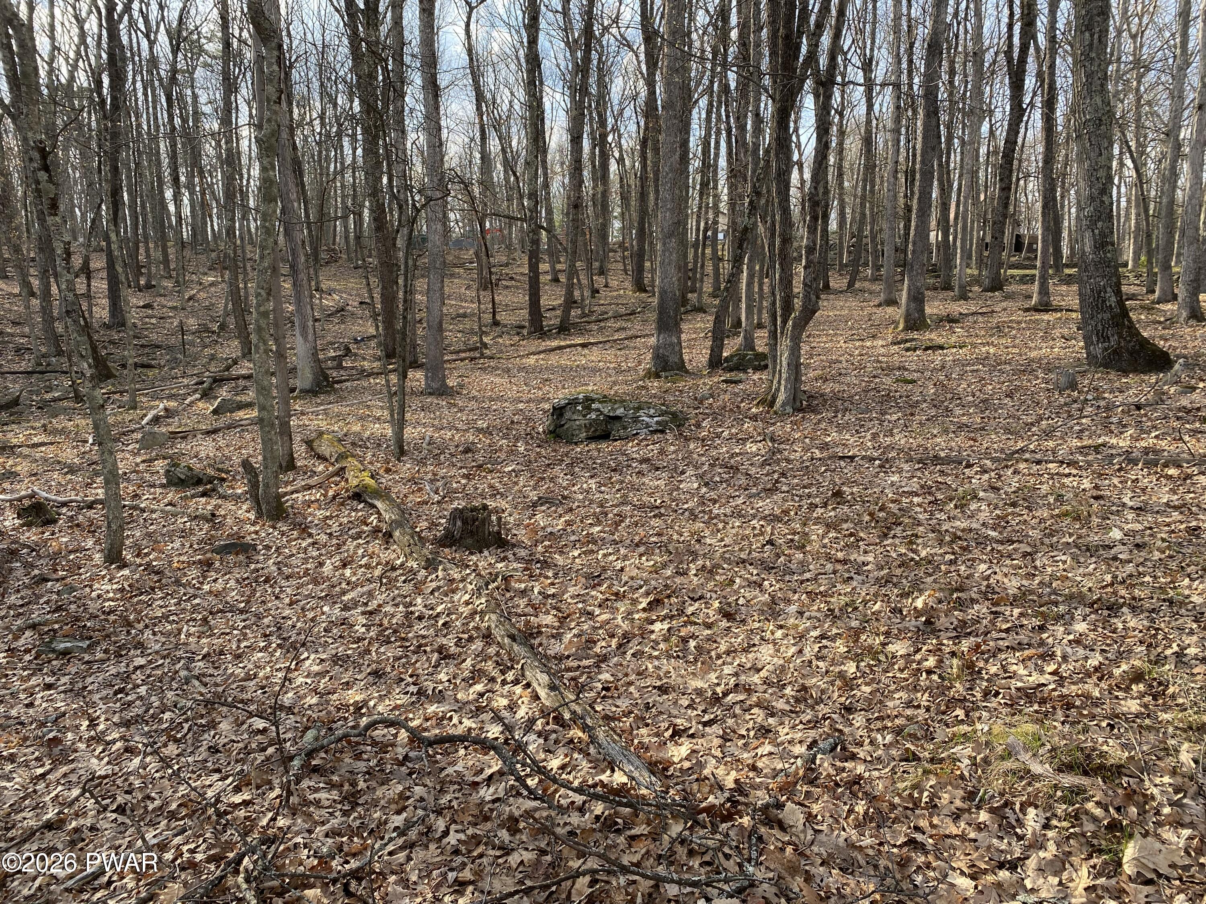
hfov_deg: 67.3
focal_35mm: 26
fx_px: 906
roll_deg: -0.9
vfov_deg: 53.1
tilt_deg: -6.8
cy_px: 452
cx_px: 603
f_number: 1.8
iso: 32
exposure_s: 1/398
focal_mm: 4.25
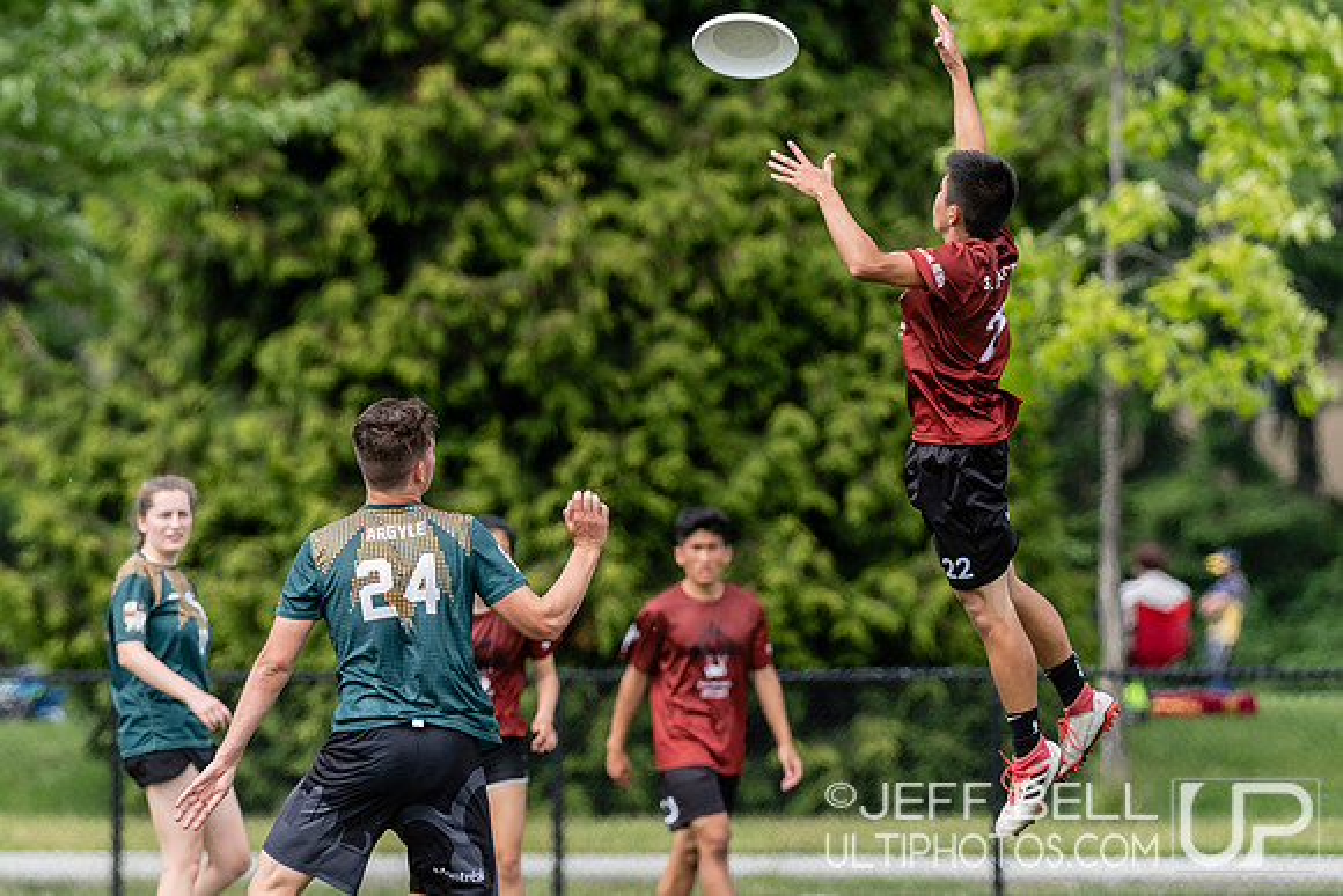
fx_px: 20591
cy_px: 568
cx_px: 567
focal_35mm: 552
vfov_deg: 2.5
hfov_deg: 3.7
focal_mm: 290
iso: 400
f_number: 4
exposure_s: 1/1600
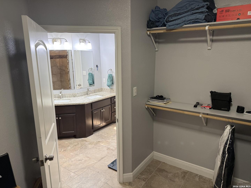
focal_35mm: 24
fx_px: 174
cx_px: 126
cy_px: 94
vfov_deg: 56.8
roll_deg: +0.4
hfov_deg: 71.6
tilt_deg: -11.5
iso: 160
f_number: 1.78
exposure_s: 1/60
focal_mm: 6.76
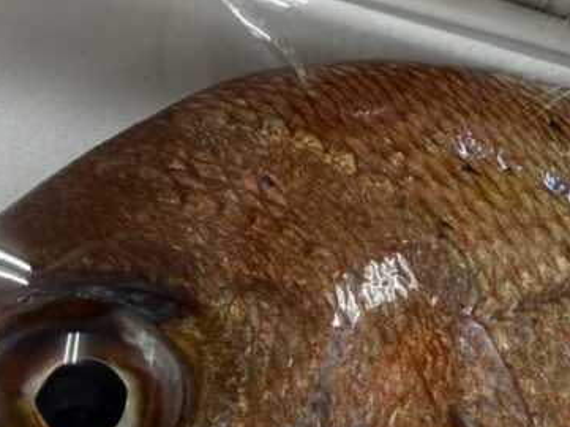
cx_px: 430
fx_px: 1168
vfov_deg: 20.5
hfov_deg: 27.0
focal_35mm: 71
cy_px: 342
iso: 160
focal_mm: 2.22
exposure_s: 1/120
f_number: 2.2
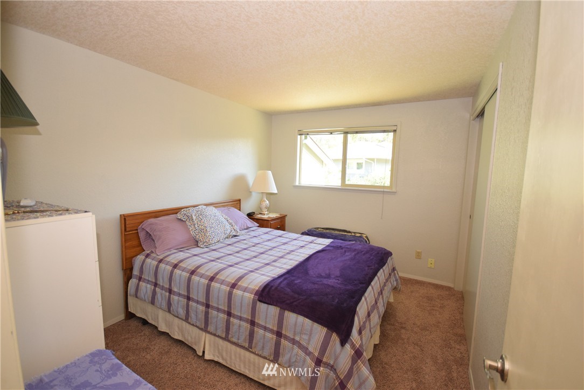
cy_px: 195
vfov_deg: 77.4
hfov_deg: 100.4
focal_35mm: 15
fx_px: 243
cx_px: 292
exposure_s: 1/60
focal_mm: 10
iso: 800
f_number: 4
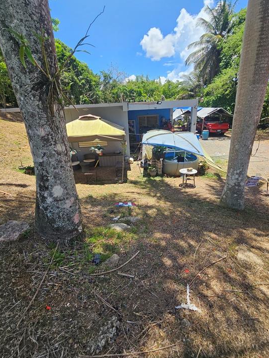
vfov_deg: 101.9
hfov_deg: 85.7
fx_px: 145
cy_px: 168
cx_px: 135
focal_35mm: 14
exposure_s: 1/1000
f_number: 2.2
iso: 50
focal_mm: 2.2
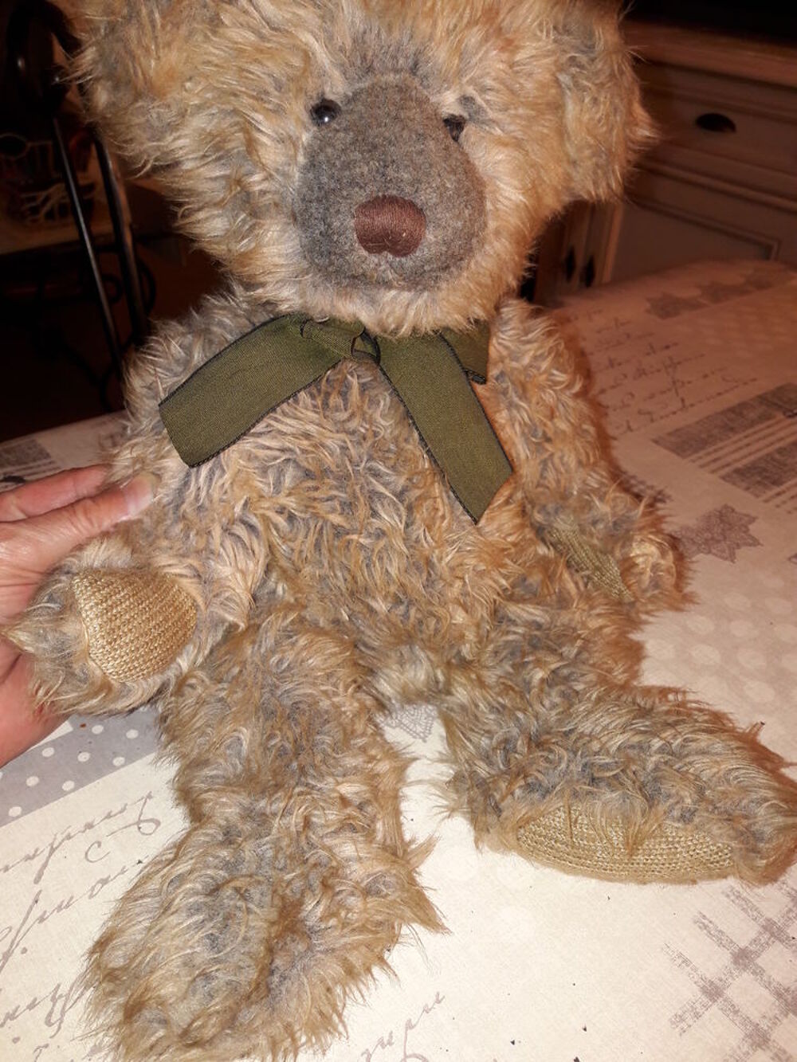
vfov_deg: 63.4
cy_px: 531
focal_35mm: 28
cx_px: 398
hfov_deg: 49.8
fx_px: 859
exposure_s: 1/100
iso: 80
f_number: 1.9
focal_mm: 3.7
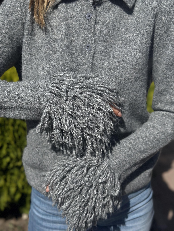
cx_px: 87
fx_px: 322
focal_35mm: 48
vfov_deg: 39.7
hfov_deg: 30.3
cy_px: 116
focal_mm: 6.86
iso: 100
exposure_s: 1/18868
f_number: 1.78
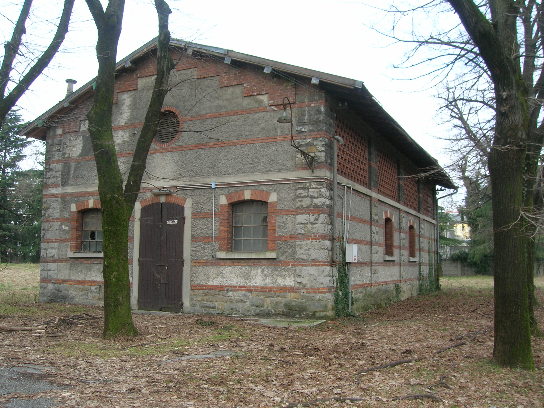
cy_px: 204
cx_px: 272
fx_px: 534
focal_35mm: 34
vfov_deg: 41.8
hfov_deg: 54.0
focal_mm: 5.7
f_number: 4.9
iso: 50
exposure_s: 1/18.8
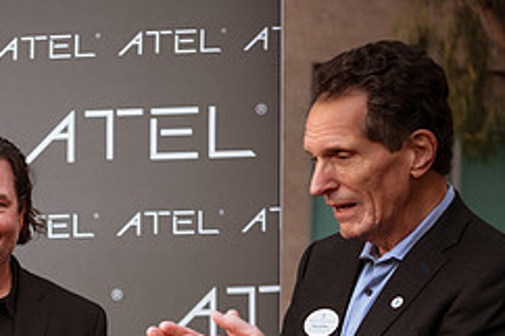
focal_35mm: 84
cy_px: 368
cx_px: 2
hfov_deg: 23.2
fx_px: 1177
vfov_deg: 15.8
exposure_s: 1/400
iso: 200
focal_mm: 35
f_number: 1.8
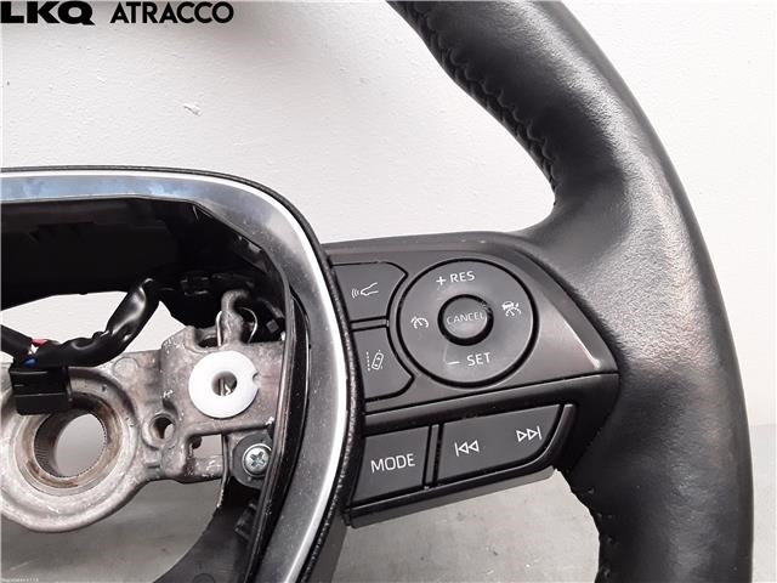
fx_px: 628
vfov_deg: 49.7
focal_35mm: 28
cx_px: 388
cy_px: 292
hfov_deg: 63.4
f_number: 1.9
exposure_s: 1/100
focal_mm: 2.91
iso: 100
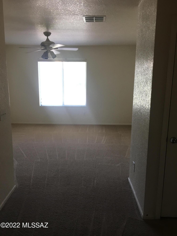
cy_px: 118
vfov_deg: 61.7
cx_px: 88
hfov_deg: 48.2
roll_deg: +0.4
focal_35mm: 29
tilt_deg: -9.0
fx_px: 198
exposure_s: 1/30
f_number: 2.2
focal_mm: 4.15
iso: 25
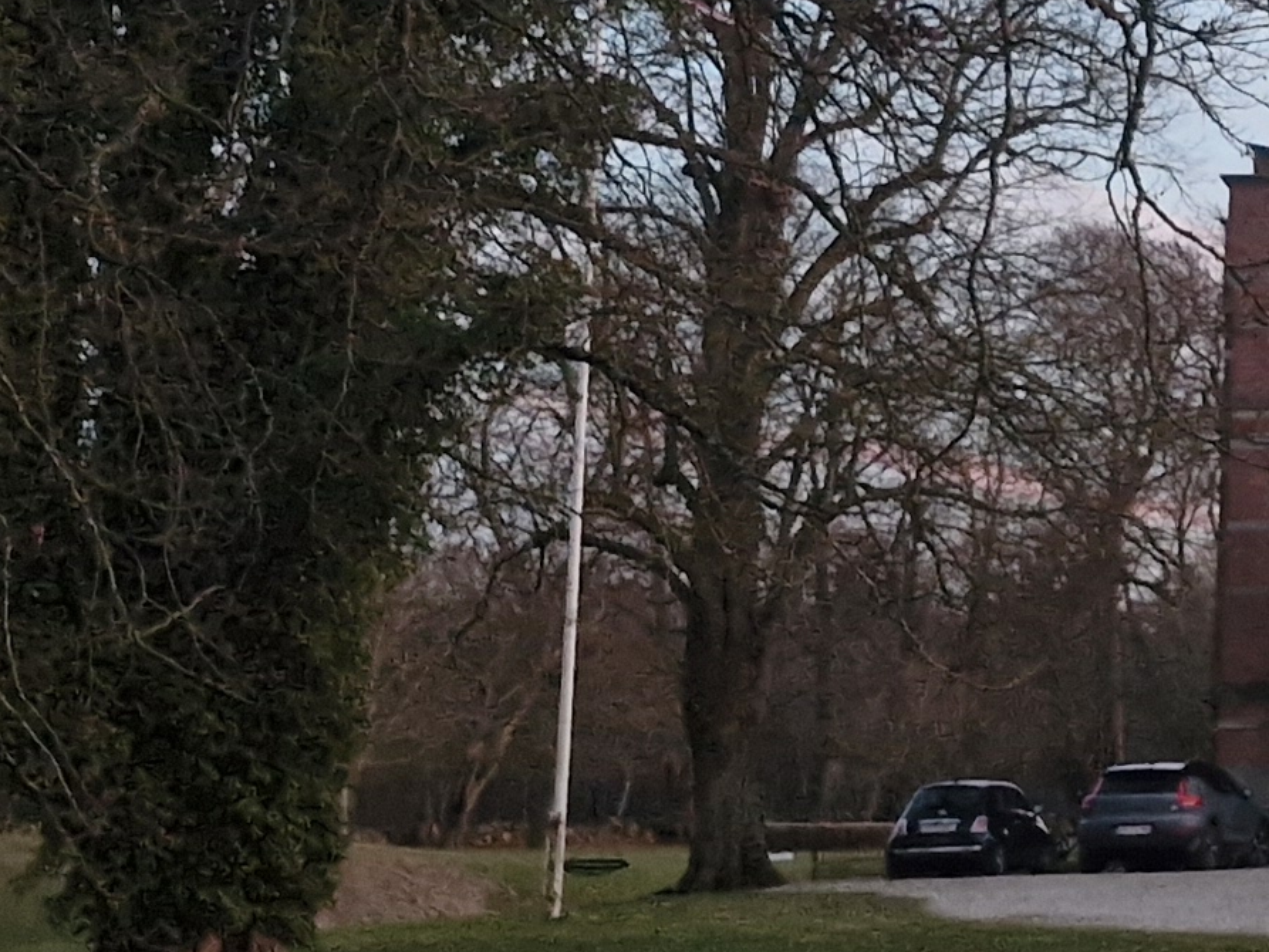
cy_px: 183
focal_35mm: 103
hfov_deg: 15.8
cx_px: 2385
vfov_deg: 14.3
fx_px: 3776
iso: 640
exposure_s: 1/100
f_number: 1.8
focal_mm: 5.54
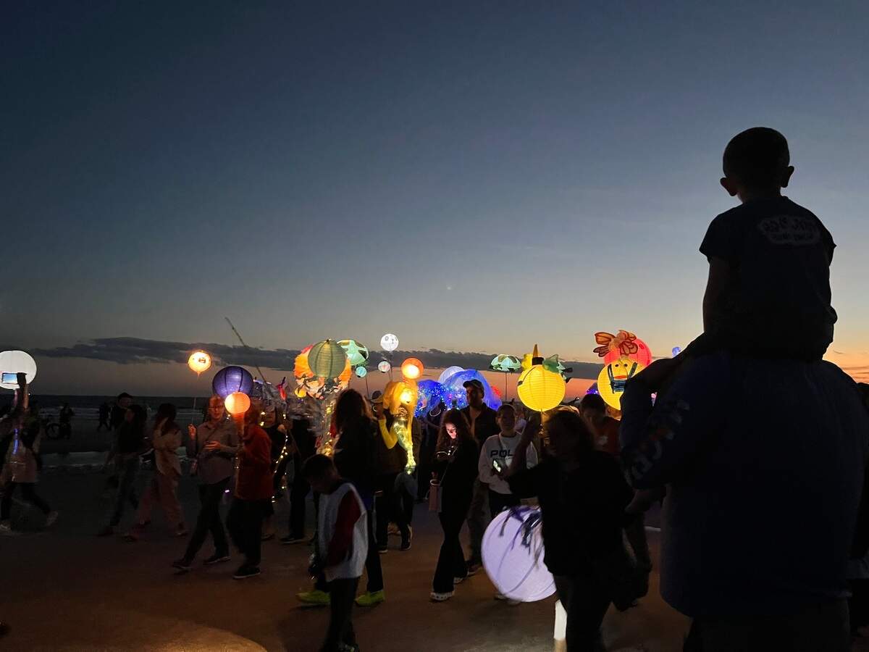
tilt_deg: +6.1
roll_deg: -0.7
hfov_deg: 67.3
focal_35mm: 26
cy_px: 326
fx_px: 653
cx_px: 434
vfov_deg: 53.1
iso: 800
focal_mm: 5.1
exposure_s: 1/30
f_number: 1.6
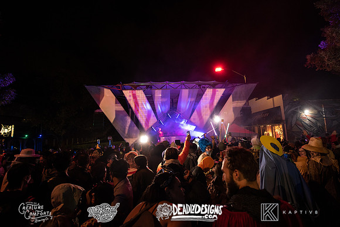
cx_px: 174
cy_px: 110
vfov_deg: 64.4
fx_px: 180
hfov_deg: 86.7
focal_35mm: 19
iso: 2000
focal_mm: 18
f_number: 3.5
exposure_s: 1/60
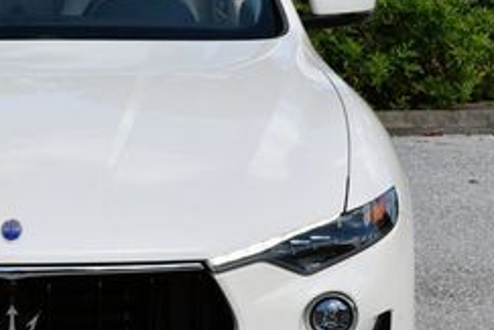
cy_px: 218
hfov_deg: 14.8
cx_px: 20
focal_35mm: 137
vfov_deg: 10.0
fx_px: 1880
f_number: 8
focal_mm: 26
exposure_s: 1/250
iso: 100
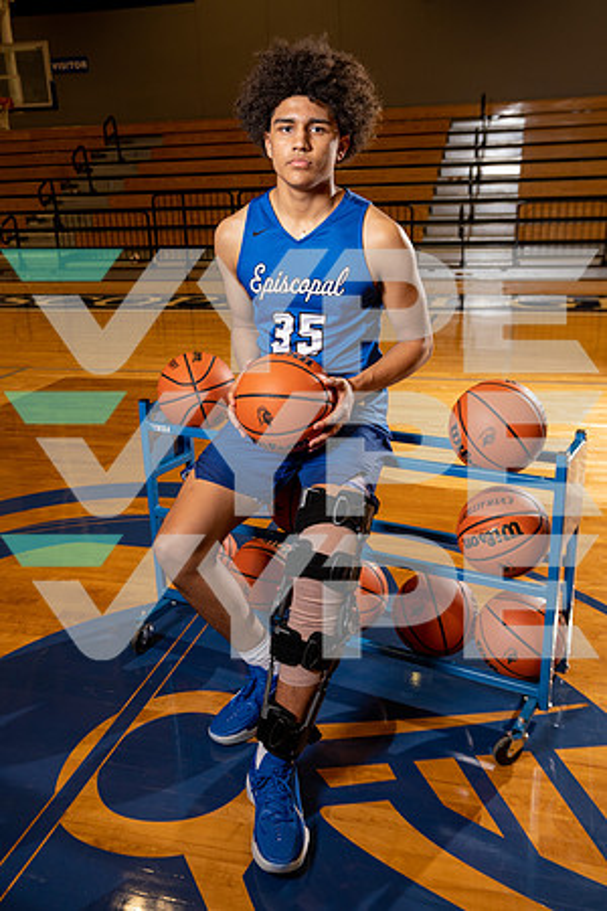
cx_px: 304
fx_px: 809
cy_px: 456
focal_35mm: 32
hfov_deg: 41.1
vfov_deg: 58.7
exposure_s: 1/250
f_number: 4.5
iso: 400
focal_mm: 32
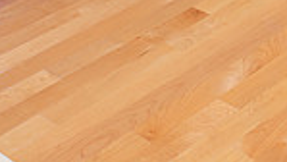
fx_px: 868
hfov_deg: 18.6
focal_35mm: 114
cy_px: -266
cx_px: 239
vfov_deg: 9.2
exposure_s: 1/320
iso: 500
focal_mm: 36
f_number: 7.1
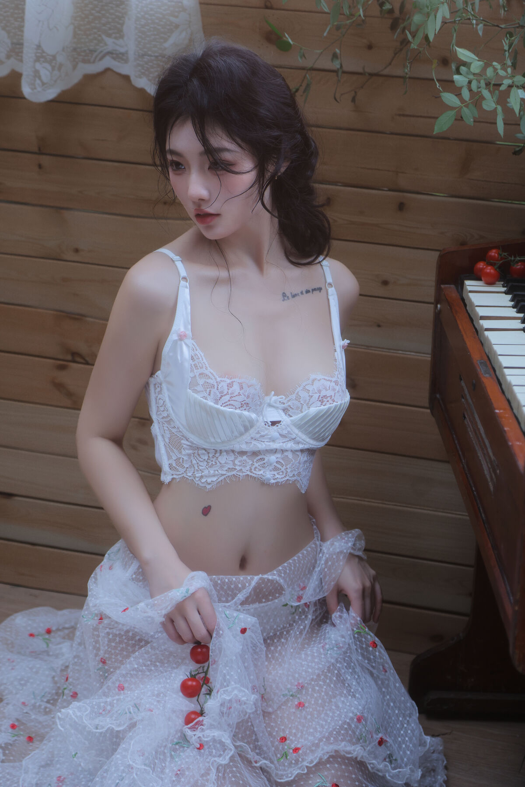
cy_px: 394
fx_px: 1771
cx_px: 262
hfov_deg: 16.9
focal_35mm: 81
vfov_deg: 25.1
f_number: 4
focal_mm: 82
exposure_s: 1/250
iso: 800
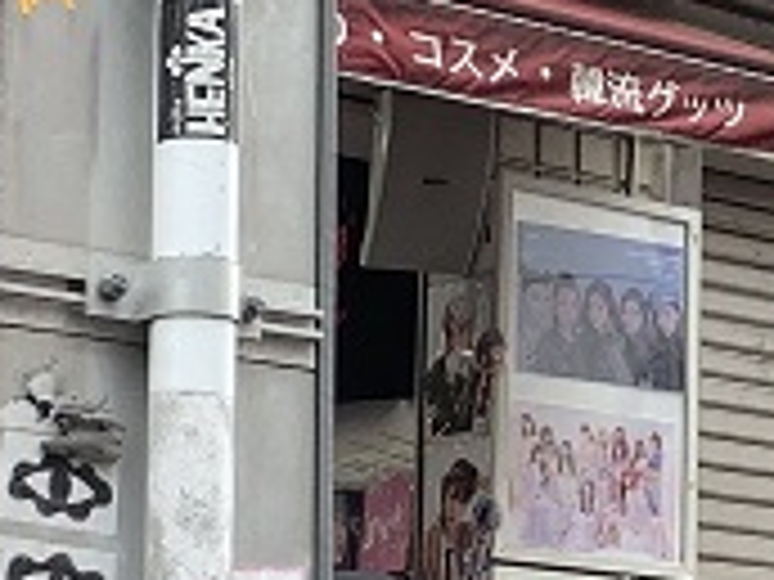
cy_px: 432
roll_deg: -1.4
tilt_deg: +9.2
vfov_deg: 10.1
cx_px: 585
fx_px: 3287
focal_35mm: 147
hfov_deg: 13.4
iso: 25
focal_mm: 3.3
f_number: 2.4
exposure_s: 1/147
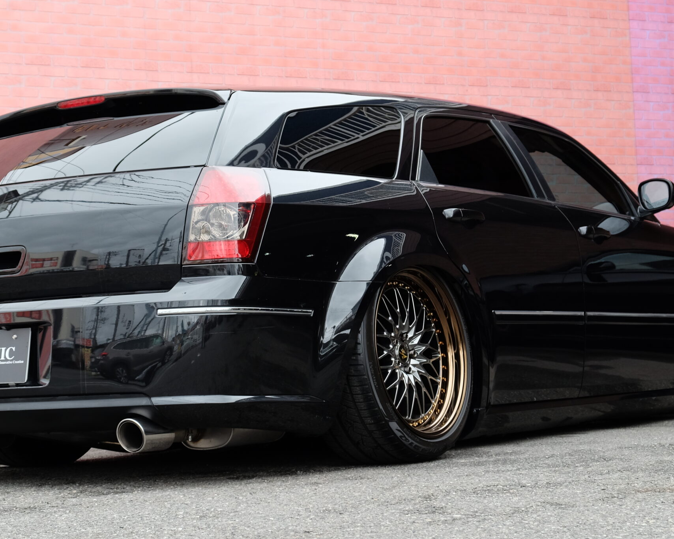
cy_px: 254
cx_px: 316
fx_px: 1655
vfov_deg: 18.5
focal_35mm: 83
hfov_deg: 23.0
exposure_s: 1/150
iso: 400
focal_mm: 39
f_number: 5
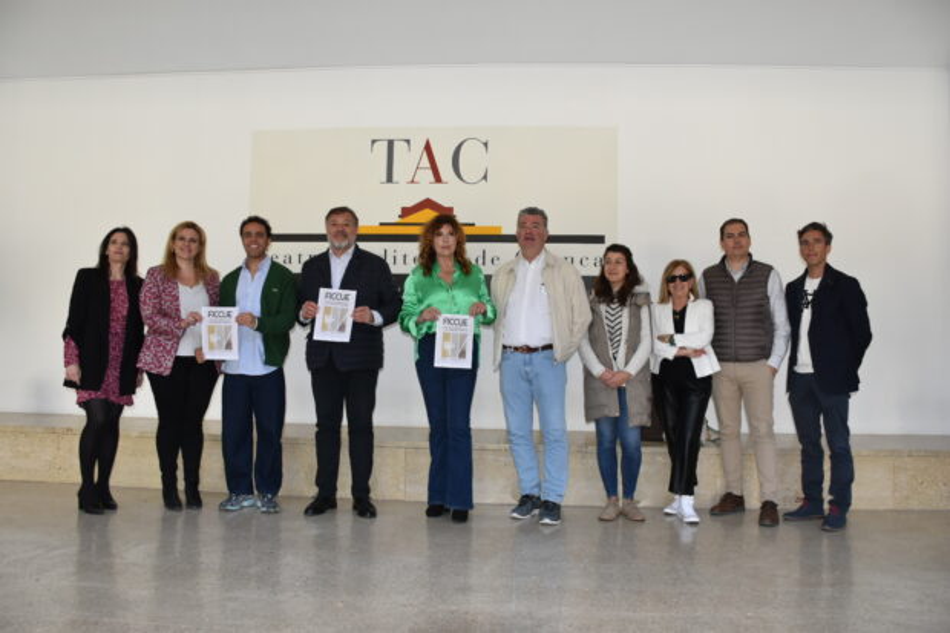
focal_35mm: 27
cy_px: 316
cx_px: 475
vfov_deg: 47.9
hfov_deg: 67.4
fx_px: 712
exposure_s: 1/100
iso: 800
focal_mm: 18
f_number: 5
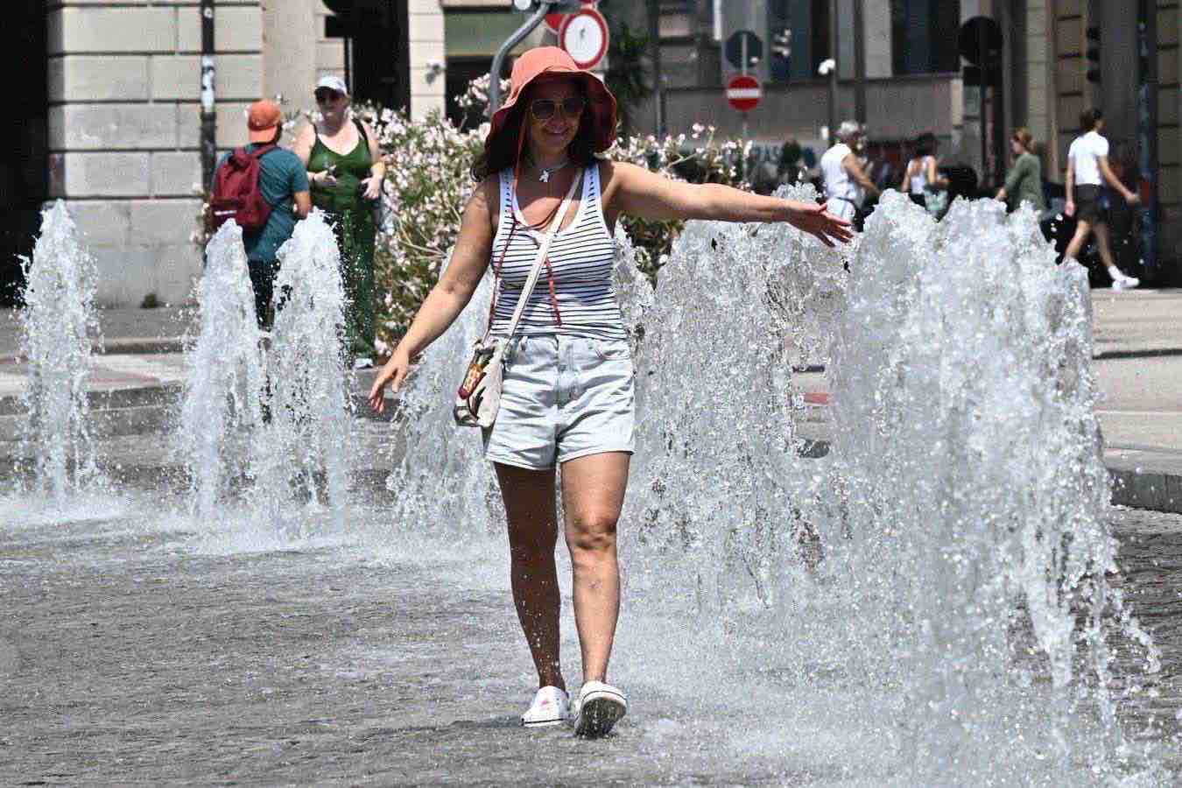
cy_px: 394
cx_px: 591
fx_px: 5910
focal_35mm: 180
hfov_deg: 11.4
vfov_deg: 7.6
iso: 720
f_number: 6.3
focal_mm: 120
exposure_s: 1/2500
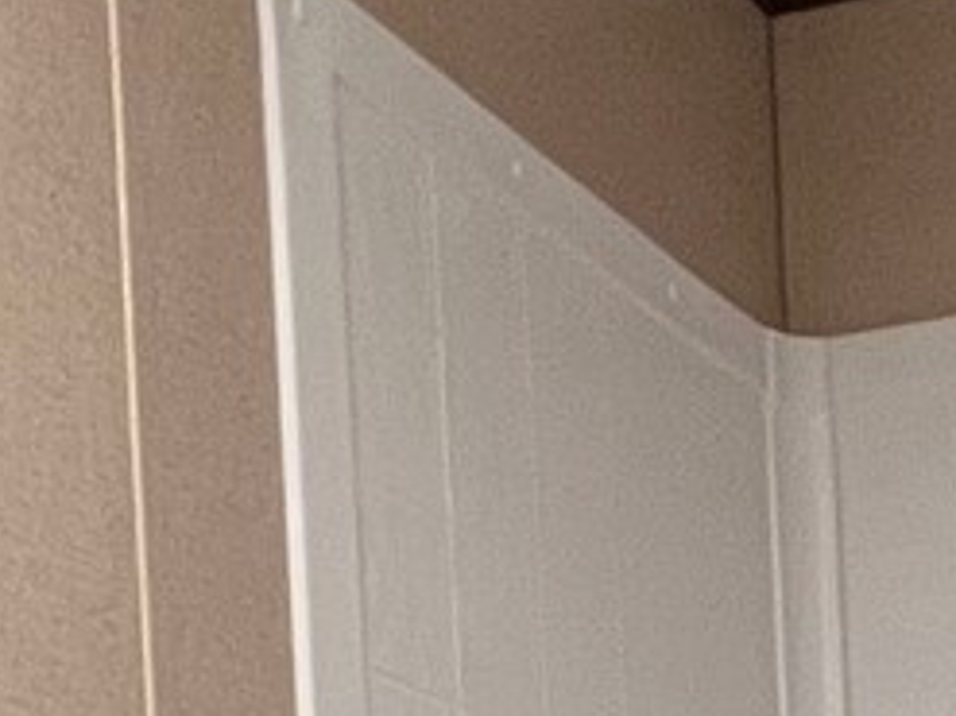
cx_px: 902
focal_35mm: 101
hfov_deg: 19.0
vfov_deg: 12.4
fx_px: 2788
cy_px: 1560
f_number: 1.8
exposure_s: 1/120
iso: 200
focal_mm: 1.57
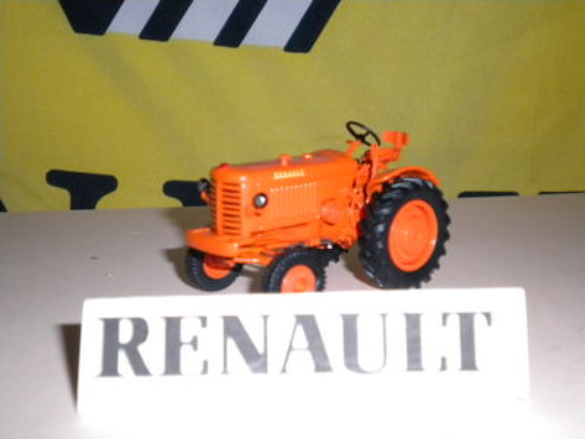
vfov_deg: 28.0
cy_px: 220
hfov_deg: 36.8
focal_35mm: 52
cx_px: 292
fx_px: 879
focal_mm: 9.3
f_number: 3.9
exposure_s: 1/30
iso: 400
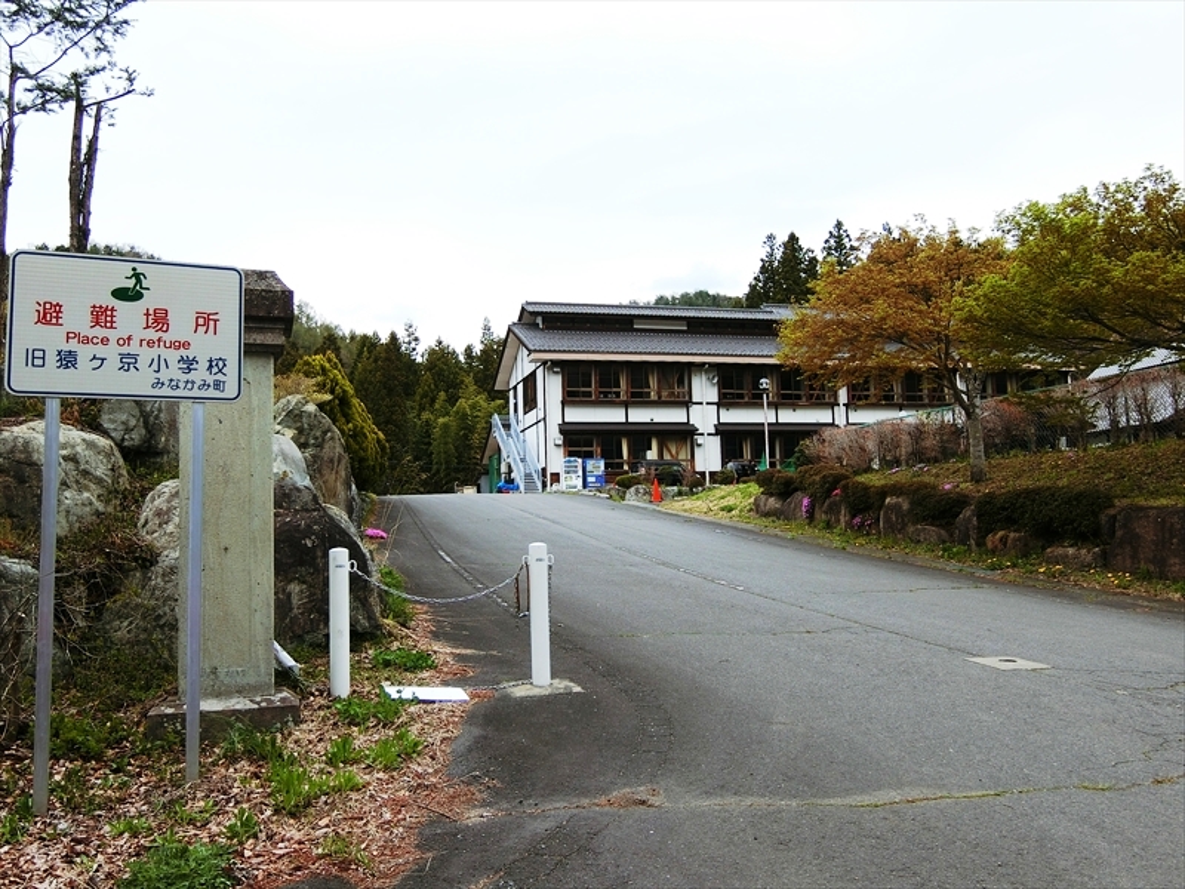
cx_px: 592
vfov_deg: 46.8
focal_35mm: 30
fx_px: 1027
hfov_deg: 60.0
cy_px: 444
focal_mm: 6.4
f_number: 3.3
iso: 80
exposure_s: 1/500
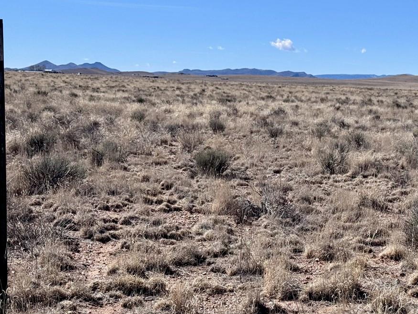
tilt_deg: -7.0
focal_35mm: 88
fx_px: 1063
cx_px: 306
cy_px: 192
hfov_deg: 22.1
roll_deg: -2.6
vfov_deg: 16.8
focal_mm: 6.76
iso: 64
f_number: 1.78
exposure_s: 1/6410
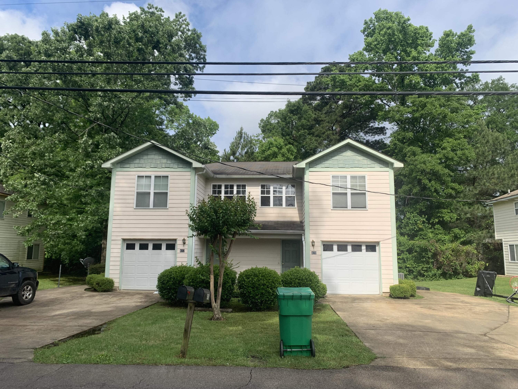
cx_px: 259
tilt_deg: +7.1
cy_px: 194
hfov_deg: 67.3
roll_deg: +0.2
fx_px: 389
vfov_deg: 53.1
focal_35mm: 26
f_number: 1.8
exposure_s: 1/2114
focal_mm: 4.25
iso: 25
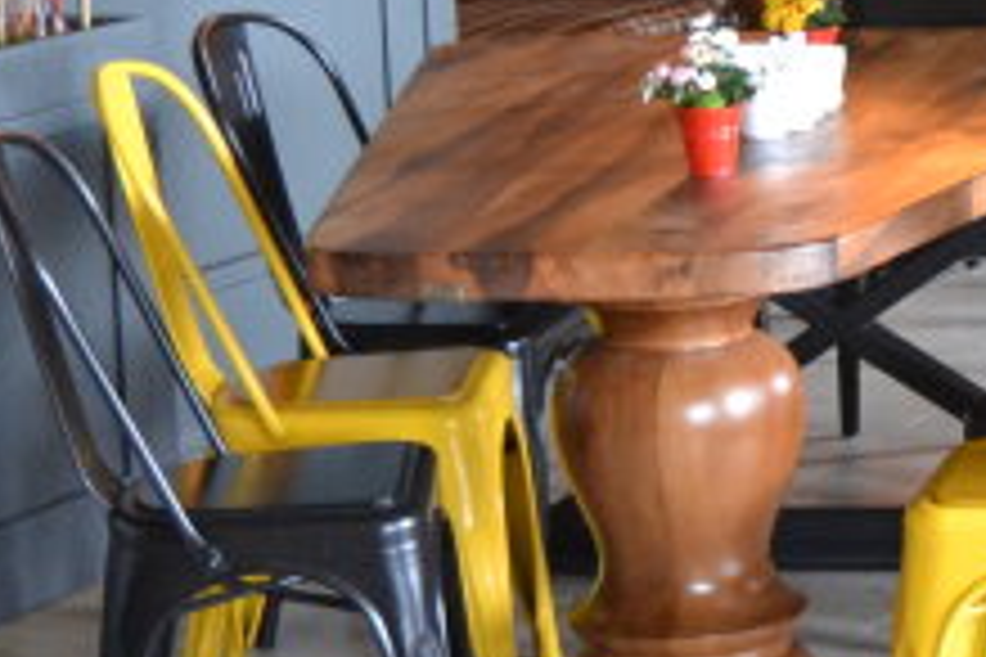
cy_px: 25
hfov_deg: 14.2
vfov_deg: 9.7
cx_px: 1189
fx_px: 3834
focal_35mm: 140
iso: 1400
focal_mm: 20
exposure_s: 1/60
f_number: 3.5
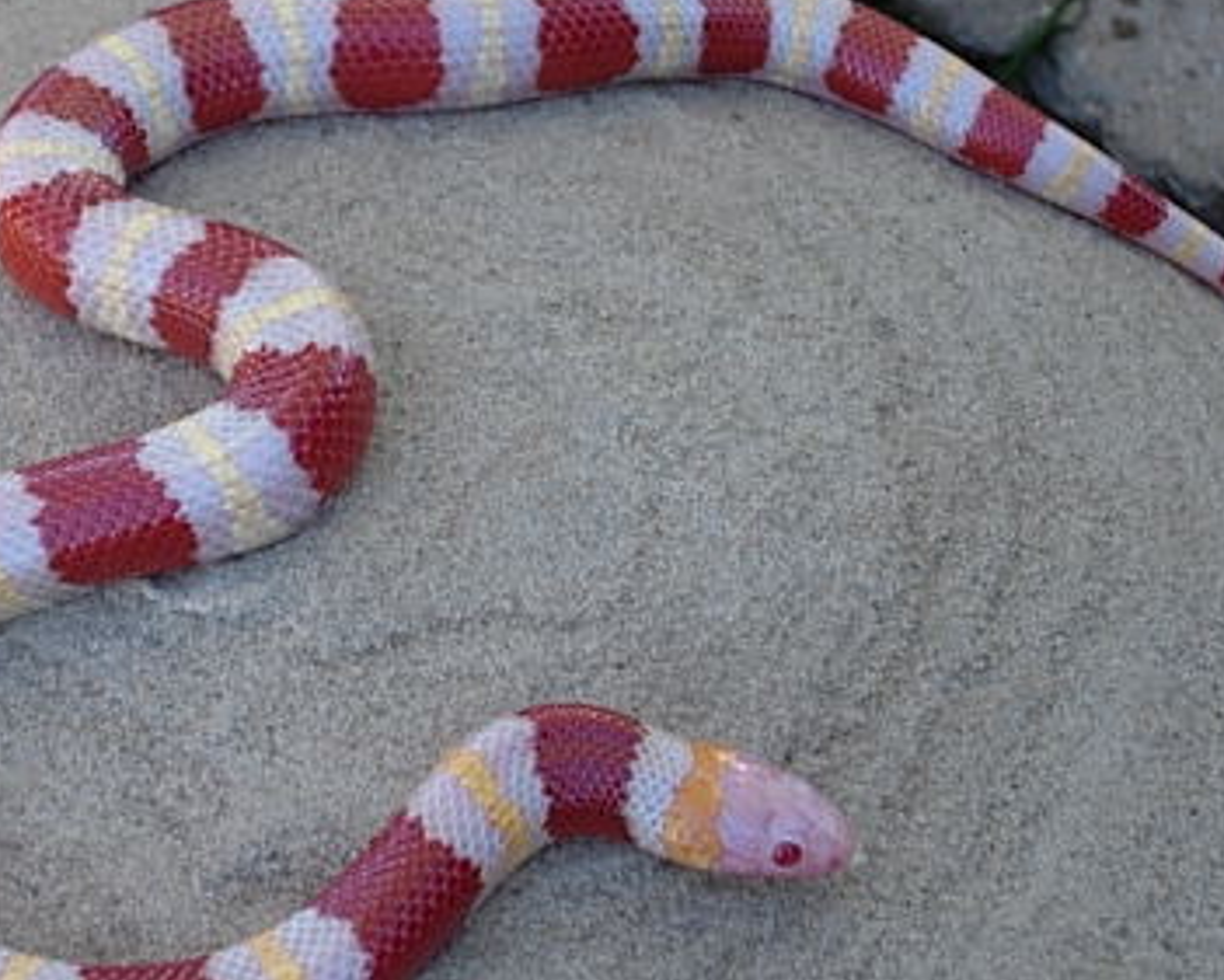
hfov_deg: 9.6
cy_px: 537
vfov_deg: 7.7
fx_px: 7283
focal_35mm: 201
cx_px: 596
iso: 64
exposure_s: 1/76.1
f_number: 4.9
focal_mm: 23.4
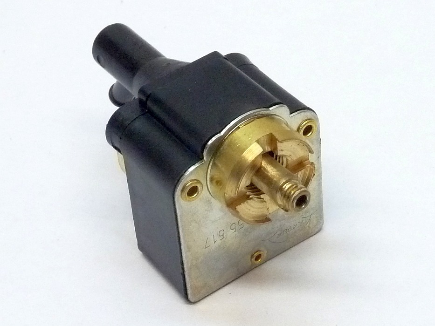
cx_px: 218
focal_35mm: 48
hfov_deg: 39.7
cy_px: 163
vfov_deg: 30.3
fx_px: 603
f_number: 3.8
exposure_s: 1/30
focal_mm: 7.9
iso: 400
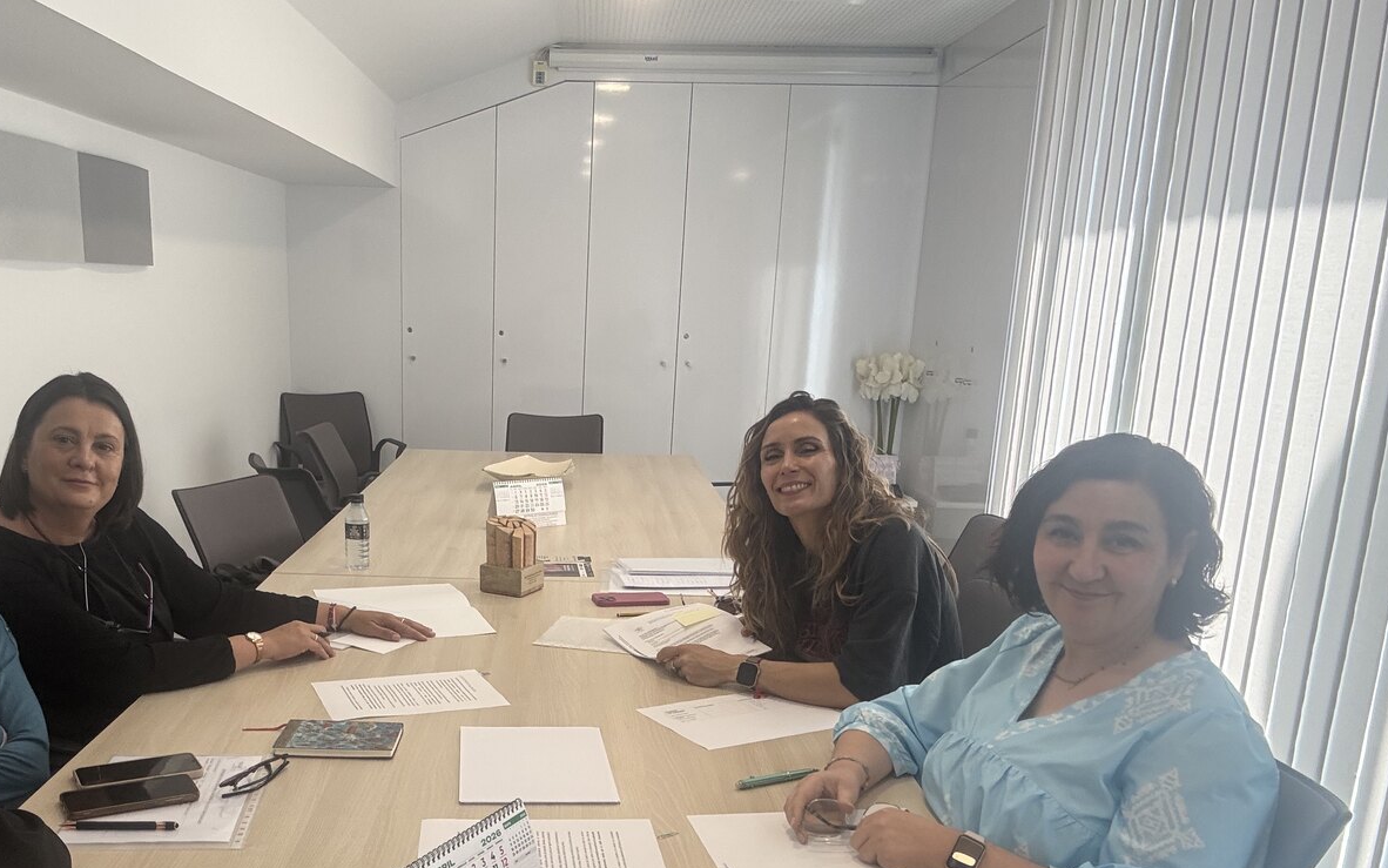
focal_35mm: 33
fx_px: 1248
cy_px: 620
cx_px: 531
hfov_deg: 57.5
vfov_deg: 37.6
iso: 80
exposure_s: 1/93
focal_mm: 2.69
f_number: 1.9
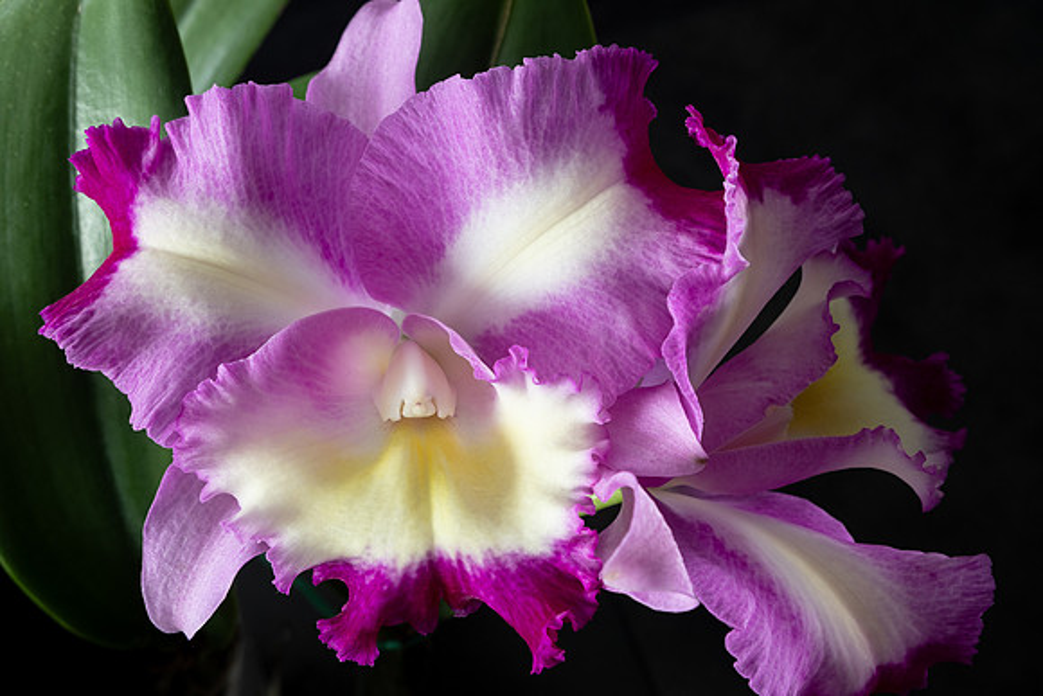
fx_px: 1275
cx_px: 522
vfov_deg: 30.5
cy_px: 348
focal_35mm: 44
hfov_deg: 44.5
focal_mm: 29.2
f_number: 8
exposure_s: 1/4
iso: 200
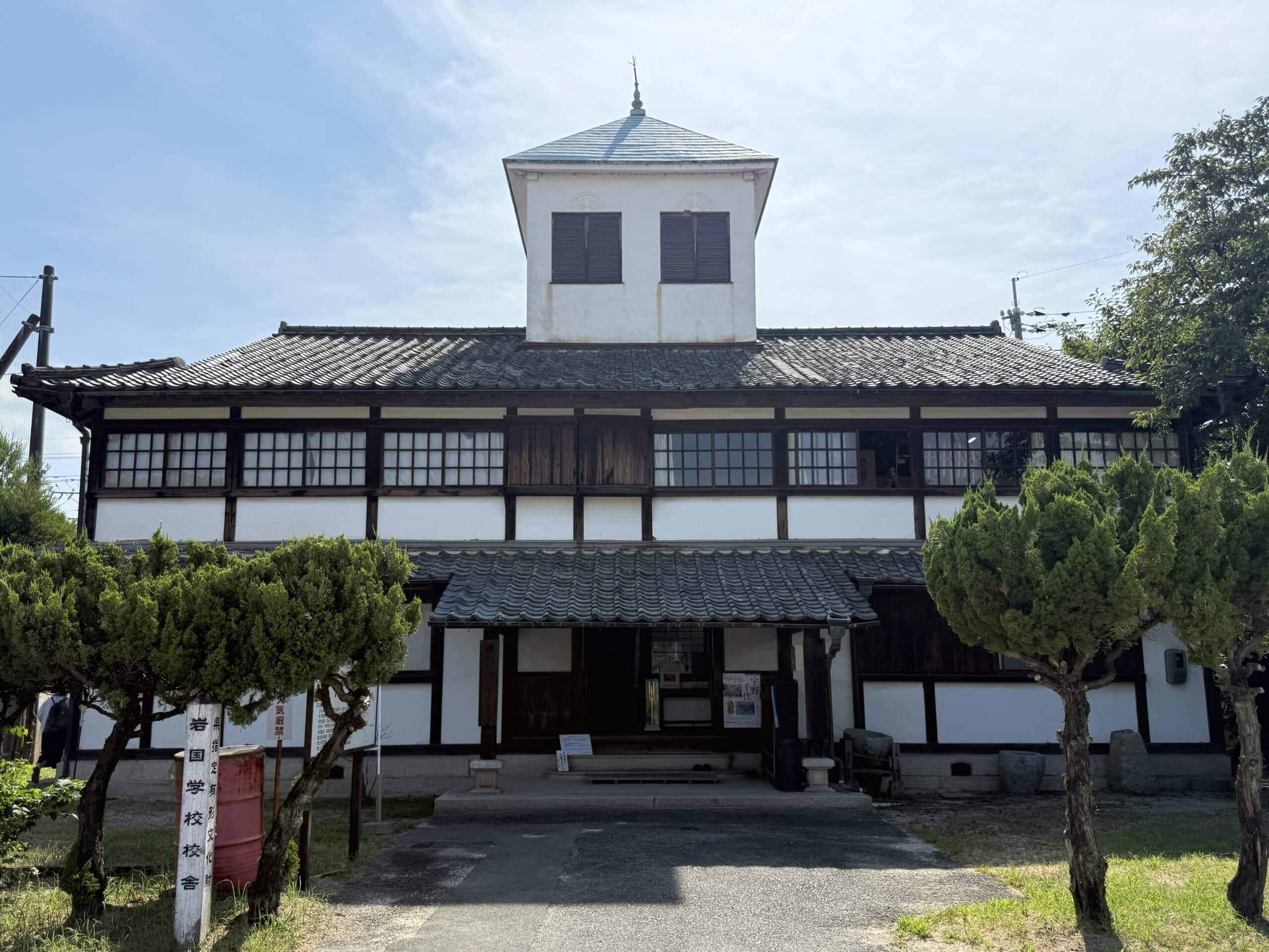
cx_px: 634
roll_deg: -0.3
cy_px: 476
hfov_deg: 71.6
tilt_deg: +8.3
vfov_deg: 56.8
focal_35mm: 24
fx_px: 880
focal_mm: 6.76
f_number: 1.78
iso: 100
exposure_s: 1/9091
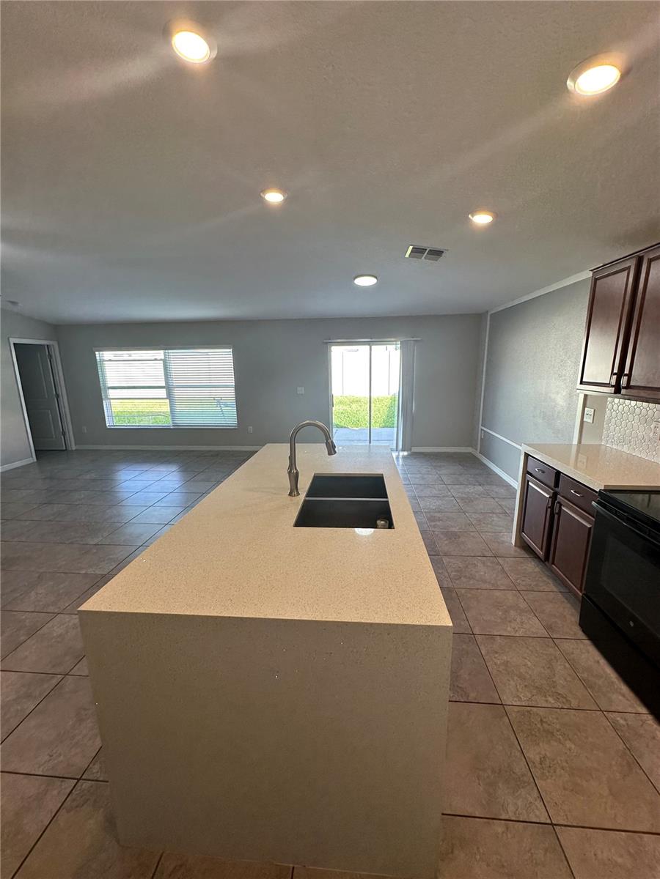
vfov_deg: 102.1
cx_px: 330
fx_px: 356
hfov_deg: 85.7
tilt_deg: -12.5
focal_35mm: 14
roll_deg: +0.2
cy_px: 440
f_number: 2.2
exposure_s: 1/120
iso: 80
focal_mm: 2.22
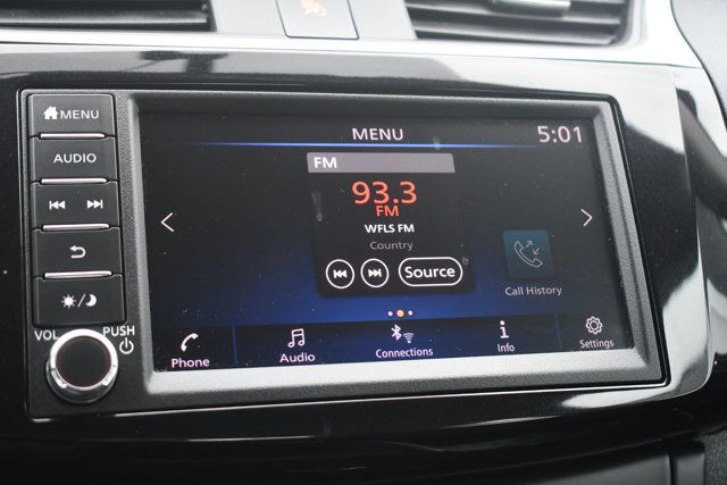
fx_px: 1151
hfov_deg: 35.0
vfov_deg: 23.8
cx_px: 364
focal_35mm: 57
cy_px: 242
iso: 1600
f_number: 4.8
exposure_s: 1/125
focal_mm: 38
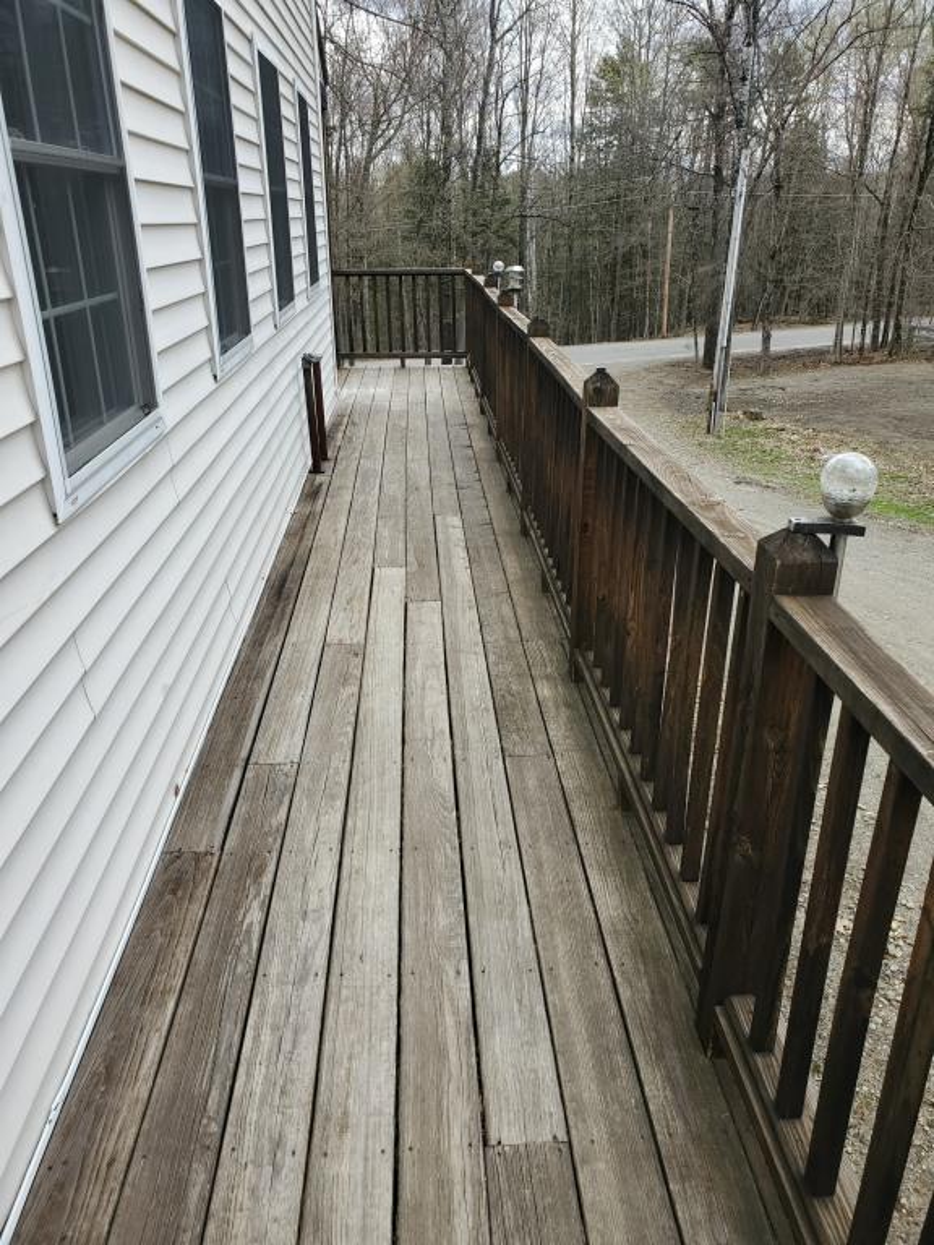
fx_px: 935
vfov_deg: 67.3
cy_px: 622
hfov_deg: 53.1
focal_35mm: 26
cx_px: 467
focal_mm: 4.3
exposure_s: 1/197
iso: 50
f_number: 2.4
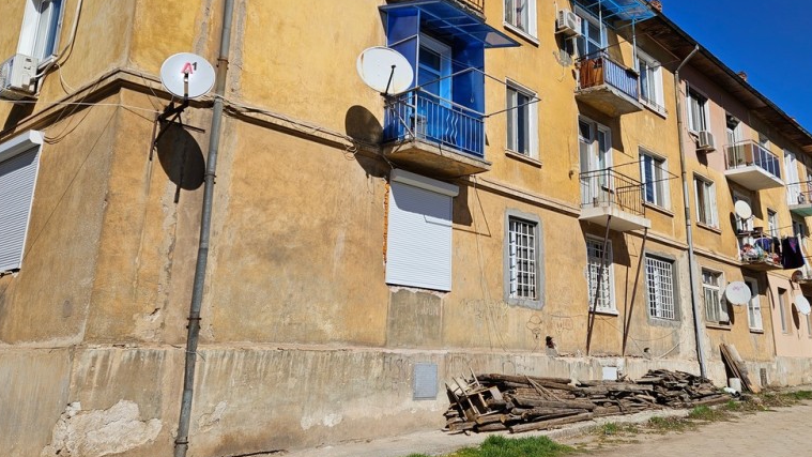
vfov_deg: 35.4
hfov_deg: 59.2
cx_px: 471
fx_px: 711
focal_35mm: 33
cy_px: 169
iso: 25
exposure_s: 1/3707
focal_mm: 5.4
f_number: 1.8
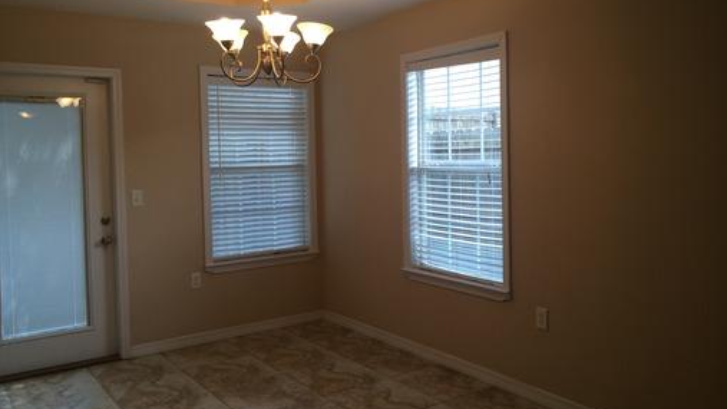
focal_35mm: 33
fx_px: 636
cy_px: 177
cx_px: 366
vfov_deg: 35.6
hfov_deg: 59.5
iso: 64
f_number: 2.2
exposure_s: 1/120
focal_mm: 4.12
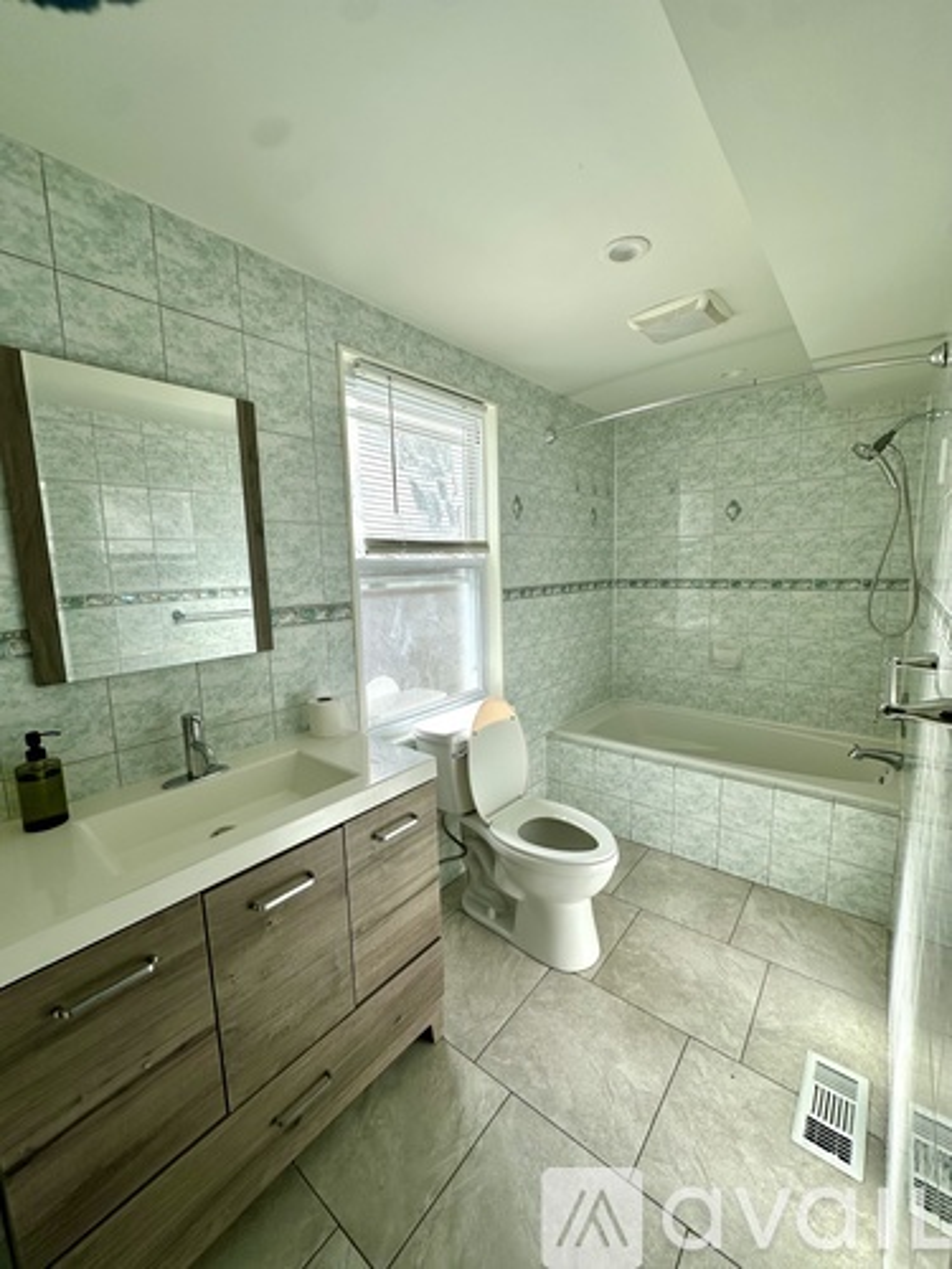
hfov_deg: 85.7
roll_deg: +0.9
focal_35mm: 14
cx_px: 476
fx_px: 513
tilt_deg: -8.9
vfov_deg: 102.1
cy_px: 634
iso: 40
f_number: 2.2
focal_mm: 2.22
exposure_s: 1/477
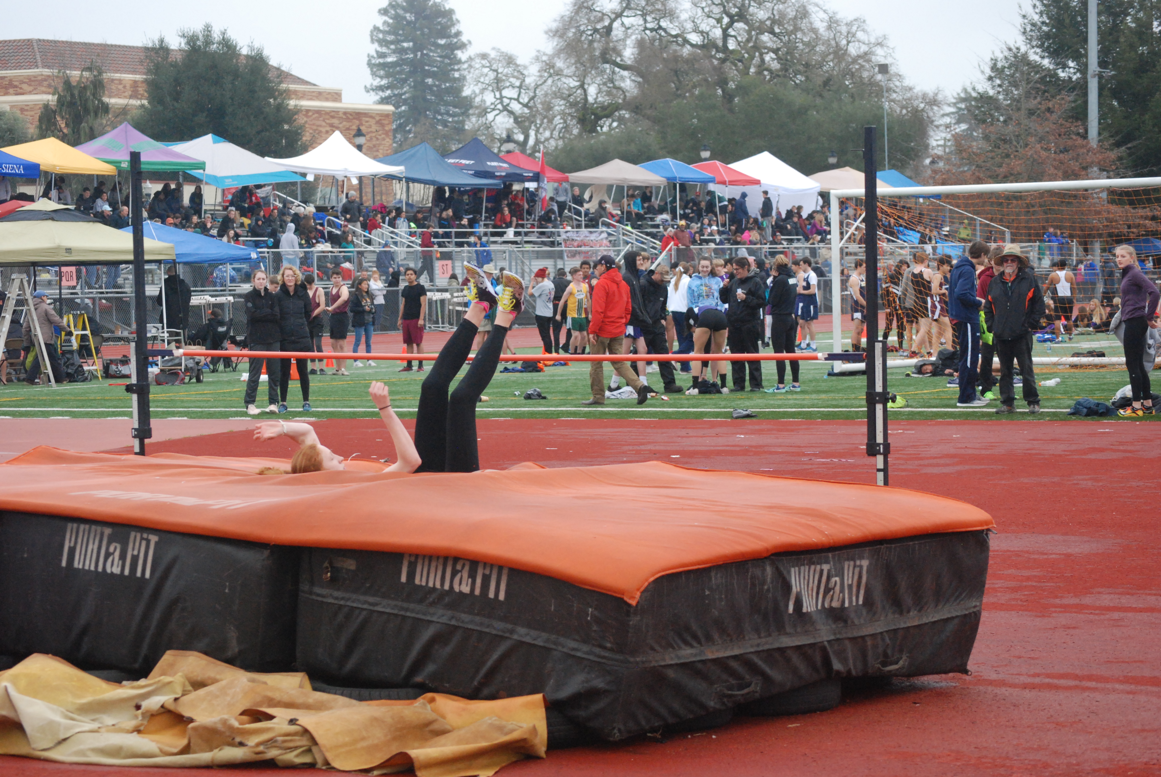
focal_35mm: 102
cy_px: 388
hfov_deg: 20.0
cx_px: 580
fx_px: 3293
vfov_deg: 13.5
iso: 1000
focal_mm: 68
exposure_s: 1/800
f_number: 7.1
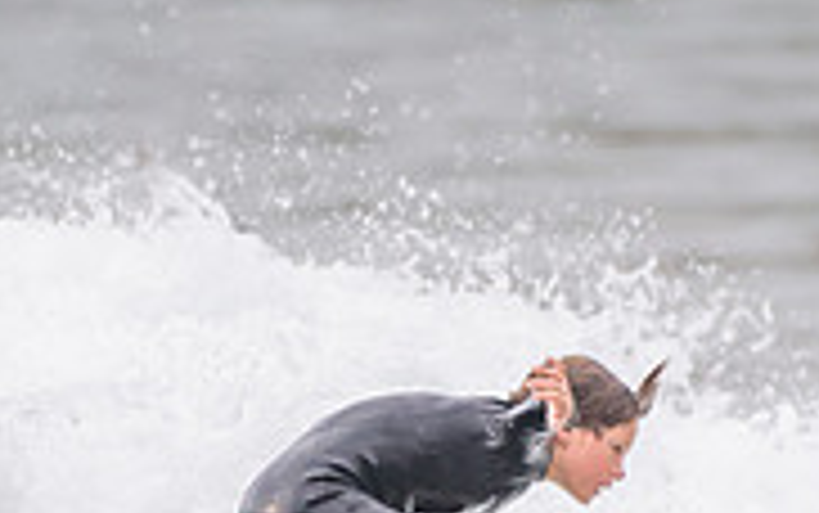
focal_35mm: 1994
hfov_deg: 1.1
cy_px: 622
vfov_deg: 0.7
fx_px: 44534
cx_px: 574
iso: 400
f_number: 5.6
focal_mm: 500
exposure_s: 1/800
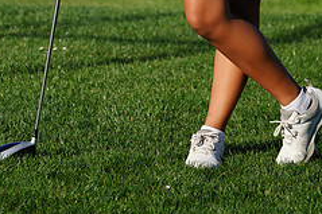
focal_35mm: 440
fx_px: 3933
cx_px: 179
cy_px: -156
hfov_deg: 4.7
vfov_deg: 3.1
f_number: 5.6
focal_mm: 181
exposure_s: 1/640
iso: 100
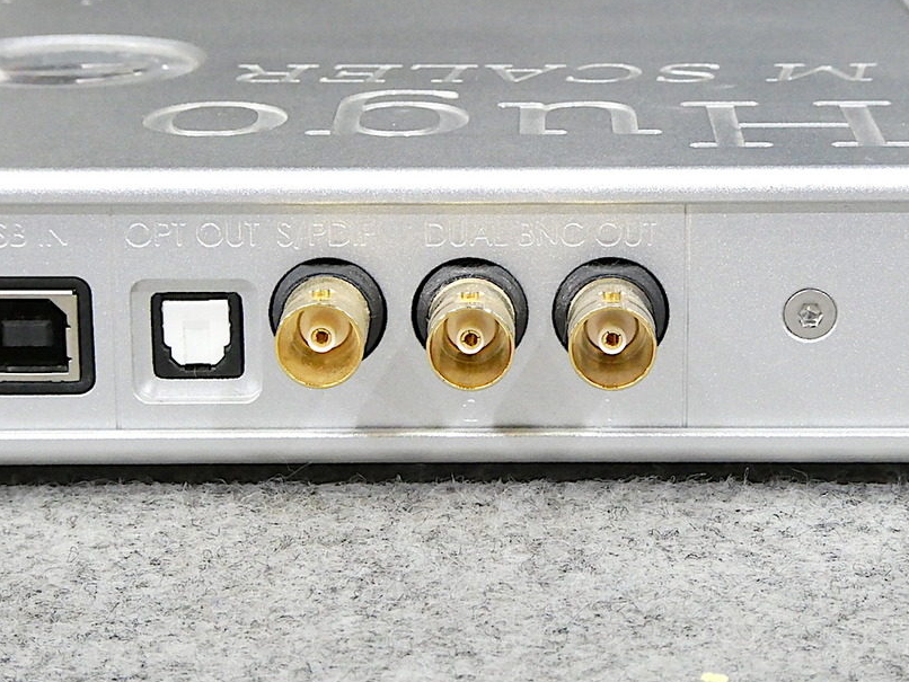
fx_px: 2627
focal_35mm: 100
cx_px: 503
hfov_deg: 19.6
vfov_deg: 14.8
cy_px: 319
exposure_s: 1/20
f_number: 7.1
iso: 1600
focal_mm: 15
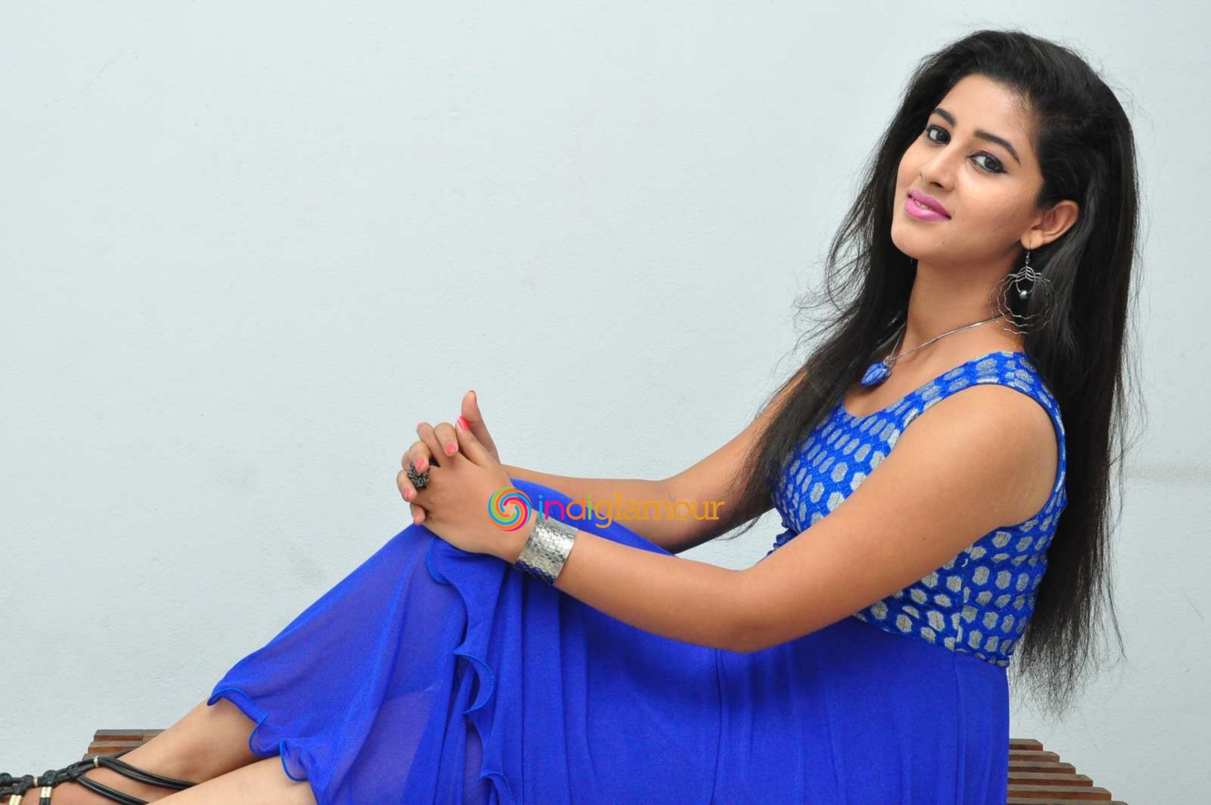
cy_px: 402
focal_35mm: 52
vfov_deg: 25.7
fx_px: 1764
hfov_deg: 37.9
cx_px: 606
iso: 1600
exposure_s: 1/125
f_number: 9
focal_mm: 35
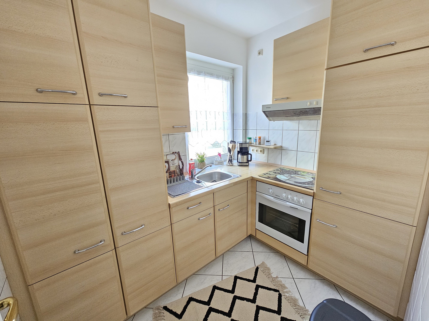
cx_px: 214
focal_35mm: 13
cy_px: 160
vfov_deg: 89.9
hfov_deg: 106.2
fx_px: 161
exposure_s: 1/33
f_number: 2.2
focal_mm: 2.2
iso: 400
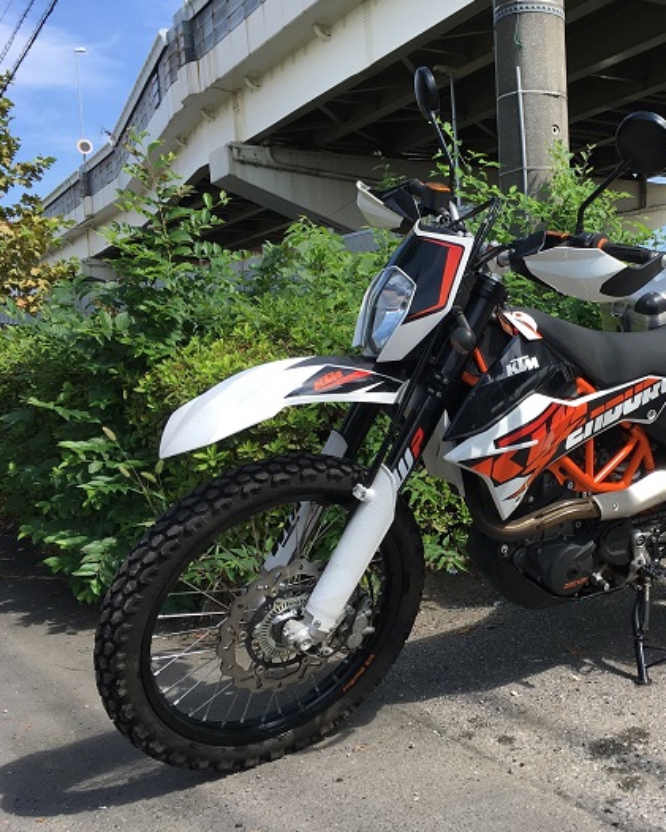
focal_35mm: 38
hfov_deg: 37.7
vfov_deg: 47.9
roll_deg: +3.2
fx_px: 936
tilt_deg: -5.6
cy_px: 417
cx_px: 539
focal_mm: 4.15
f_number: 2.2
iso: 25
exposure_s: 1/974
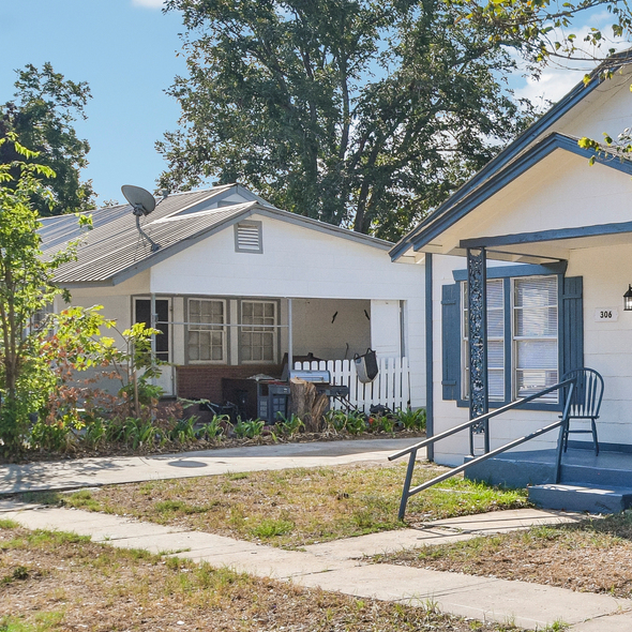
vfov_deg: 30.5
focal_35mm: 56
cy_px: 341
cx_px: 694
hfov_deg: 27.9
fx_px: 1157
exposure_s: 1/800
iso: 400
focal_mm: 16
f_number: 8
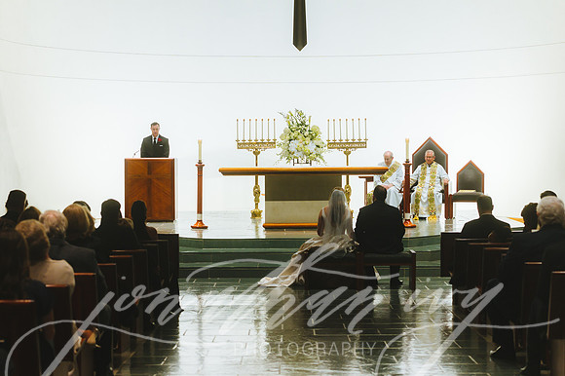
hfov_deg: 27.3
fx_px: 1165
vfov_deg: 18.3
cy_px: 177
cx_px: 265
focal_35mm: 74
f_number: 2.8
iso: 1600
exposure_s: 1/160
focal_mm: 70
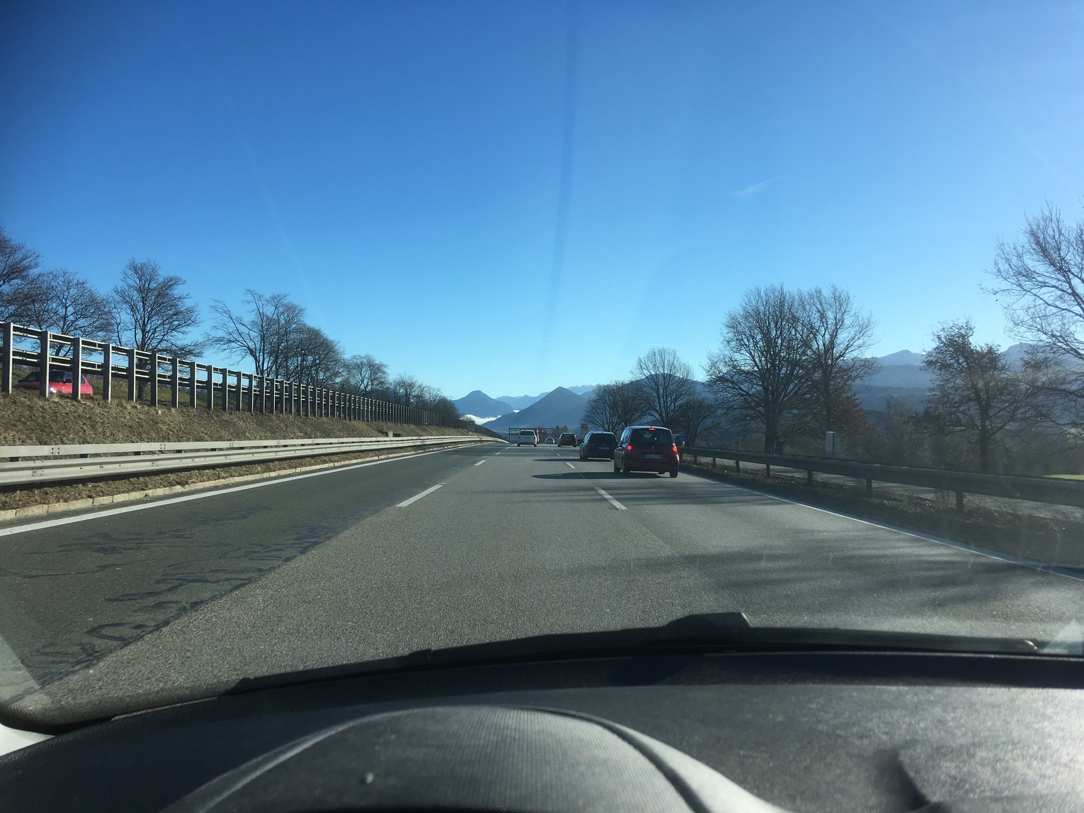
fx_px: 908
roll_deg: -1.0
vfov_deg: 48.2
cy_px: 406
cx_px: 542
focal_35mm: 29
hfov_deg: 61.7
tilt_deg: +0.5
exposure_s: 1/1326
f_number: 2.2
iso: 25
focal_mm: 4.15
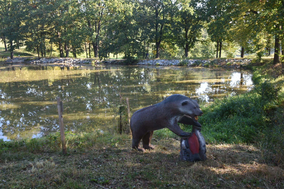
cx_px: 142
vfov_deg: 36.9
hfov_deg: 53.1
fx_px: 284
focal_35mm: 36
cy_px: 94
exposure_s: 1/80
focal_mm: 24
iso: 100
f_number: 4.5
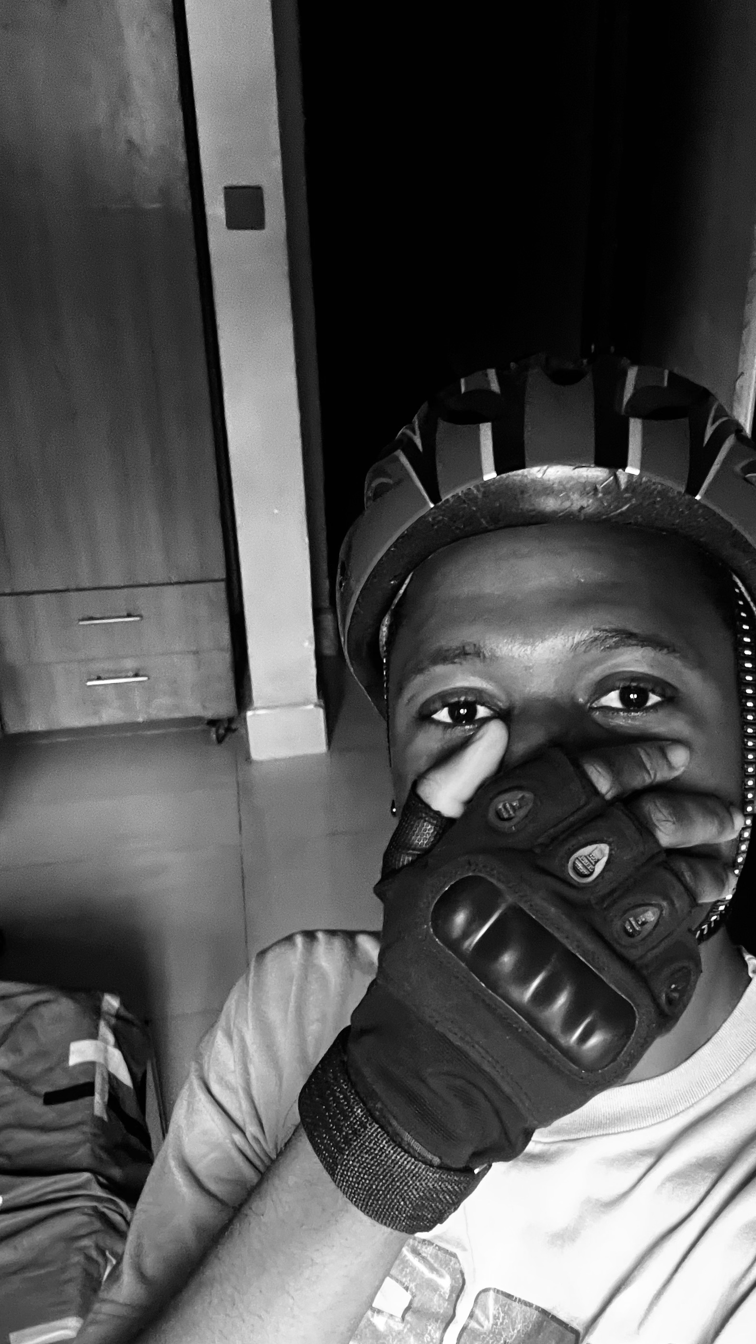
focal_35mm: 36
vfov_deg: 55.3
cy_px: 710
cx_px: 535
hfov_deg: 32.4
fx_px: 1283
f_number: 2.2
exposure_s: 1/24
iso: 800
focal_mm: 2.71
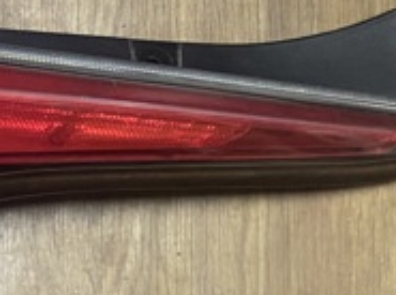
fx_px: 1028
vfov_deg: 16.3
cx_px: -156
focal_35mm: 90
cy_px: 215
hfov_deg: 19.6
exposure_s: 1/30
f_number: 1.8
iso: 640
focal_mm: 4.25
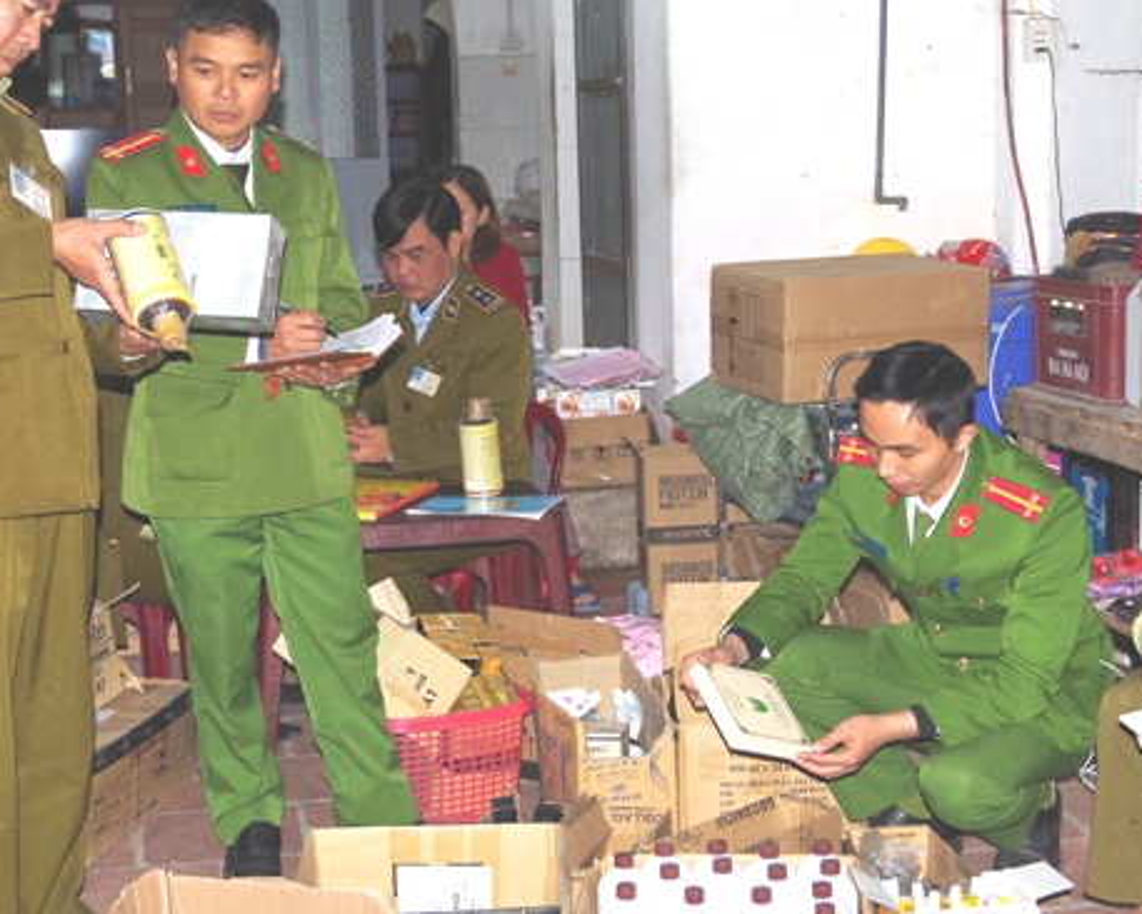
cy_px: 521
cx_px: 560
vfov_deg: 25.8
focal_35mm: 59
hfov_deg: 31.9
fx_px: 1995
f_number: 4.5
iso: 400
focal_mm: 24
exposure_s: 1/50
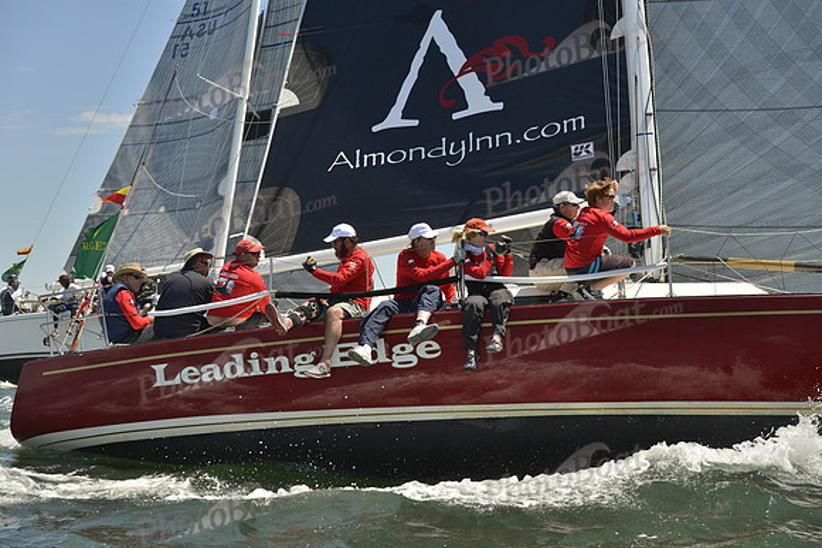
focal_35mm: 70
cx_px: 411
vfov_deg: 19.5
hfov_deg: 28.8
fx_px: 1599
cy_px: 274
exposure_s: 1/1600
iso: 280
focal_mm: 70
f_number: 7.1
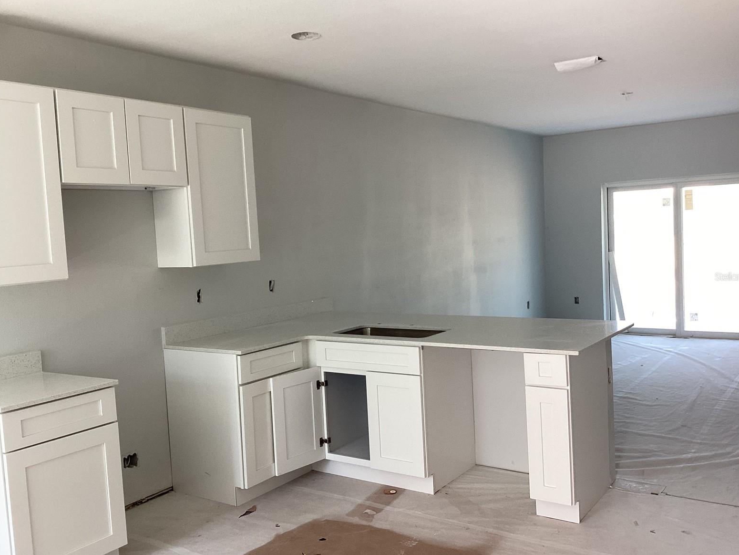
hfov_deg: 56.8
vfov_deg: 44.2
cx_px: 379
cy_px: 276
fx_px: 683
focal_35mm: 32
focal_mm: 3.3
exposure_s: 1/60
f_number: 2.4
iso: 64
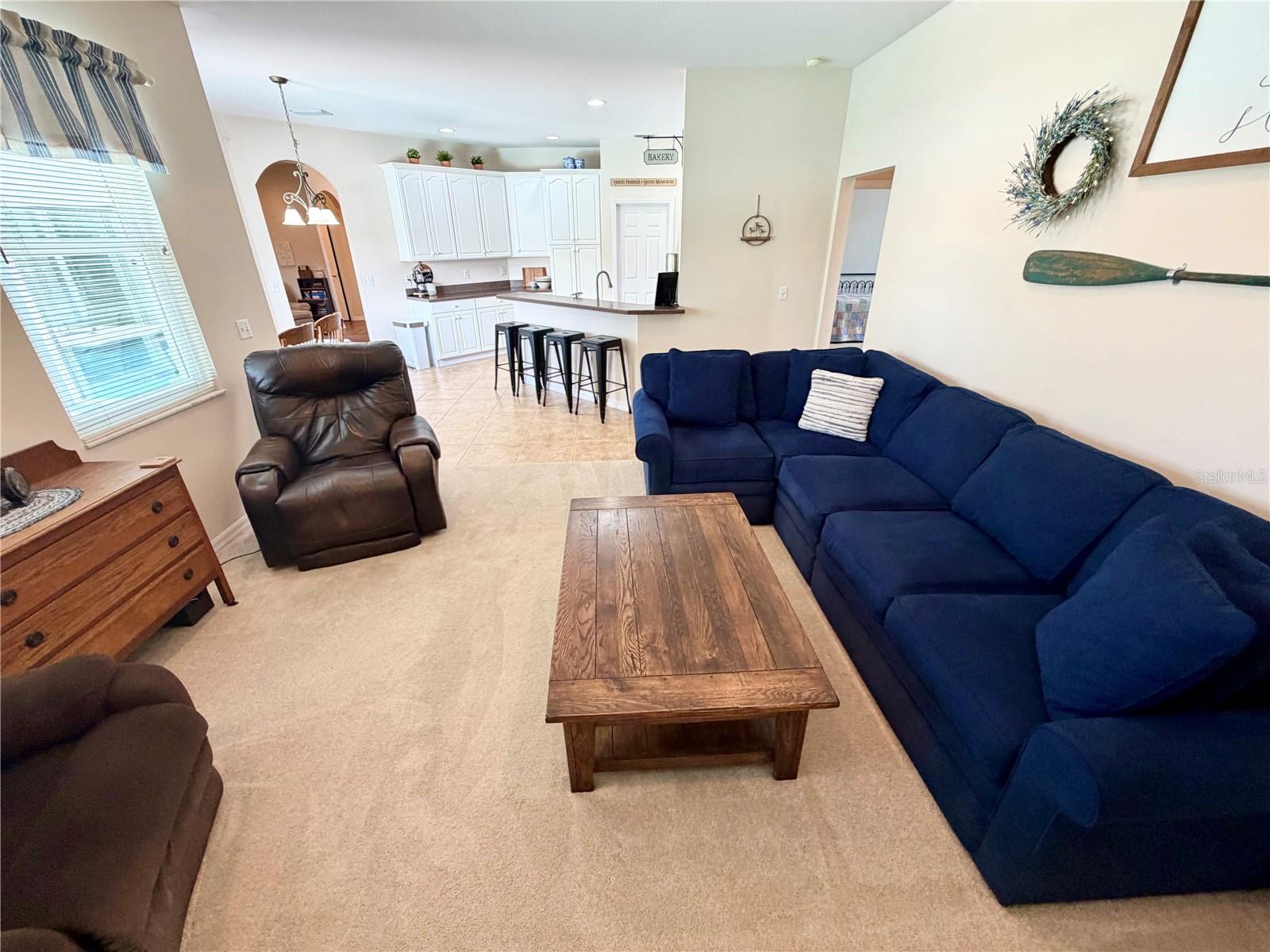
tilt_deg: -24.3
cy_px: 476
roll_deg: +1.0
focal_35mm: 14
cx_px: 635
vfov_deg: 85.7
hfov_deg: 102.1
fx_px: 514
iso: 200
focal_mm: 2.22
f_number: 2.2
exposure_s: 1/60
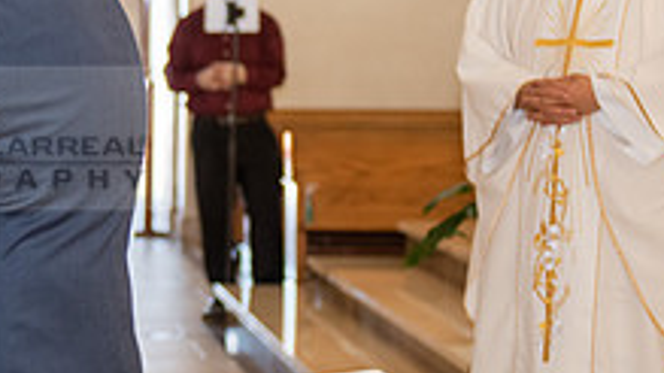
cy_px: 139
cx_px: -60
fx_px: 2675
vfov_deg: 8.0
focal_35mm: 152
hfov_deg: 13.9
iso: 1000
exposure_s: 1/160
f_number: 2.8
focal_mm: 52
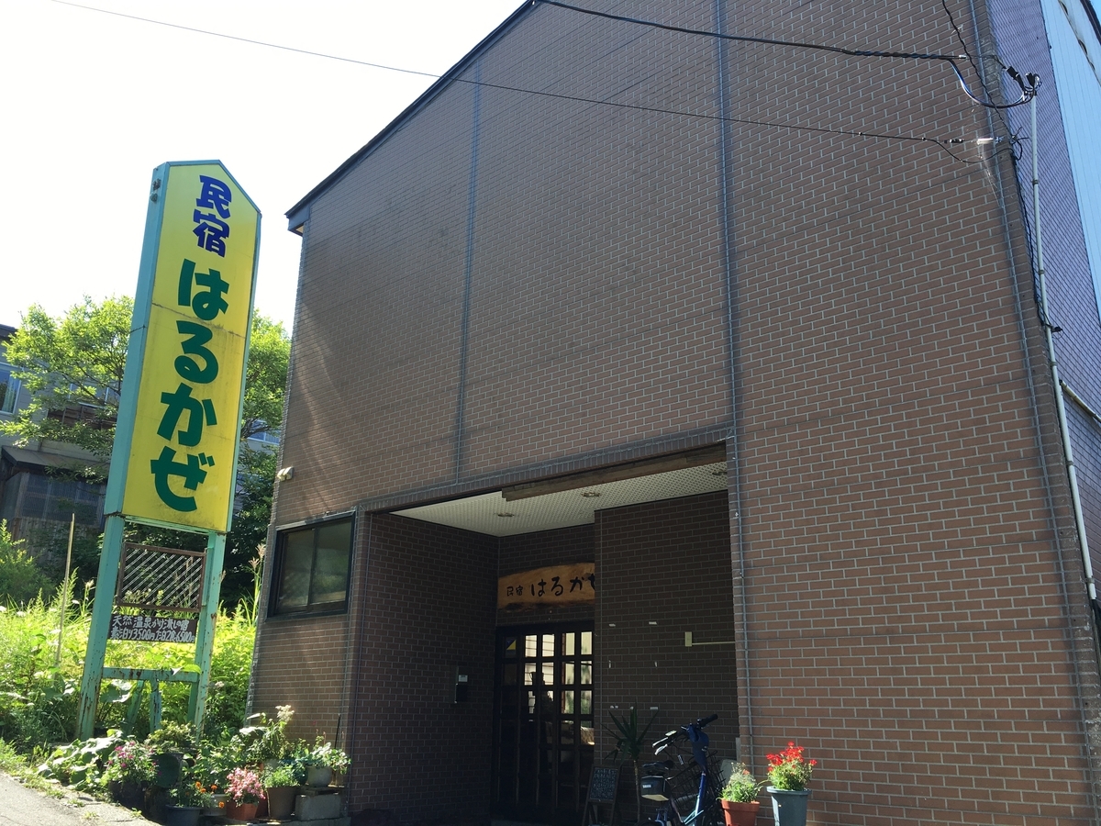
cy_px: 413
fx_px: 922
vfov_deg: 48.2
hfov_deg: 61.7
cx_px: 550
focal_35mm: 29
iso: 25
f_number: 2.2
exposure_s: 1/327
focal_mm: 4.15
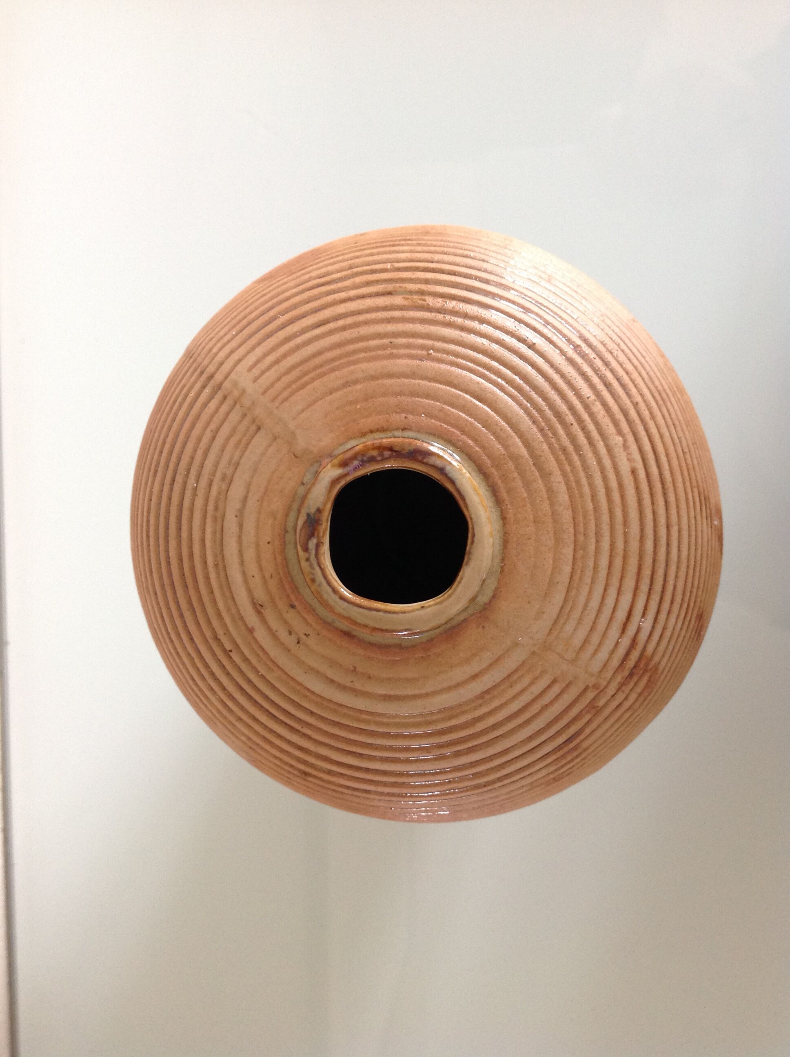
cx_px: 395
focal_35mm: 35
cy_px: 528
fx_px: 1068
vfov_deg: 52.7
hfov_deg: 40.6
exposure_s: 1/15
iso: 125
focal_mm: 4.28
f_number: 2.4
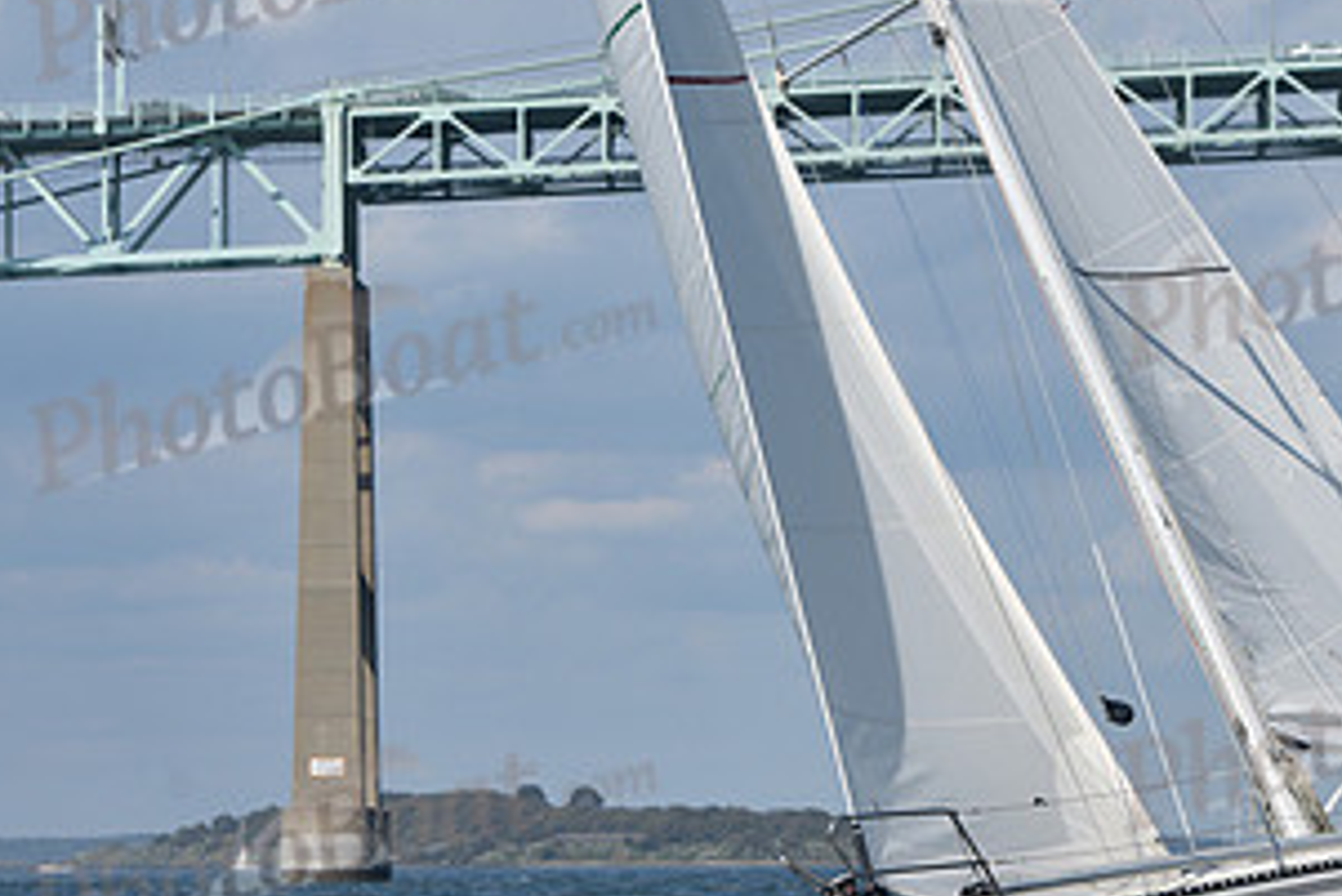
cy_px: 546
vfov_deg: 6.0
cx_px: 892
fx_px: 8615
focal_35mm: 231
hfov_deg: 8.9
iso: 250
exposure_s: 1/1000
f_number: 6.3
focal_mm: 120
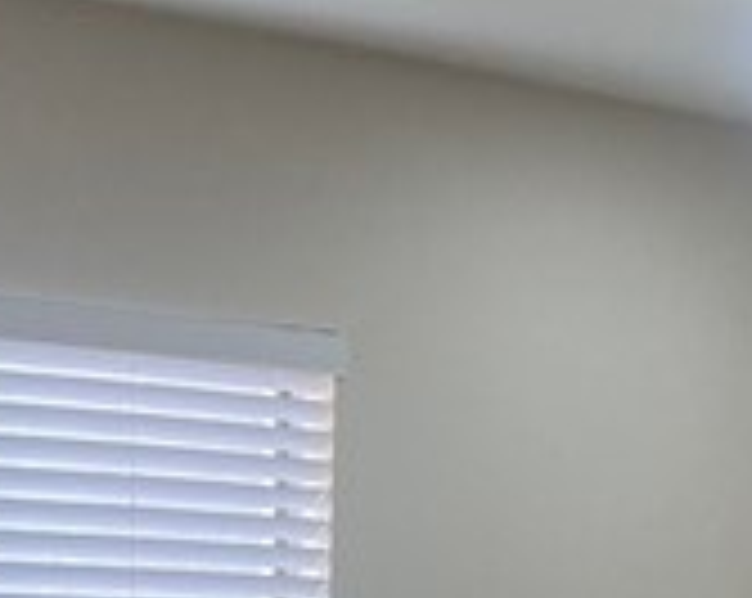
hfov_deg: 11.6
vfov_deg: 9.5
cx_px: 1301
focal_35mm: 156
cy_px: 998
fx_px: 3466
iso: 125
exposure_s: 1/120
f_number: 1.8
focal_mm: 4.25
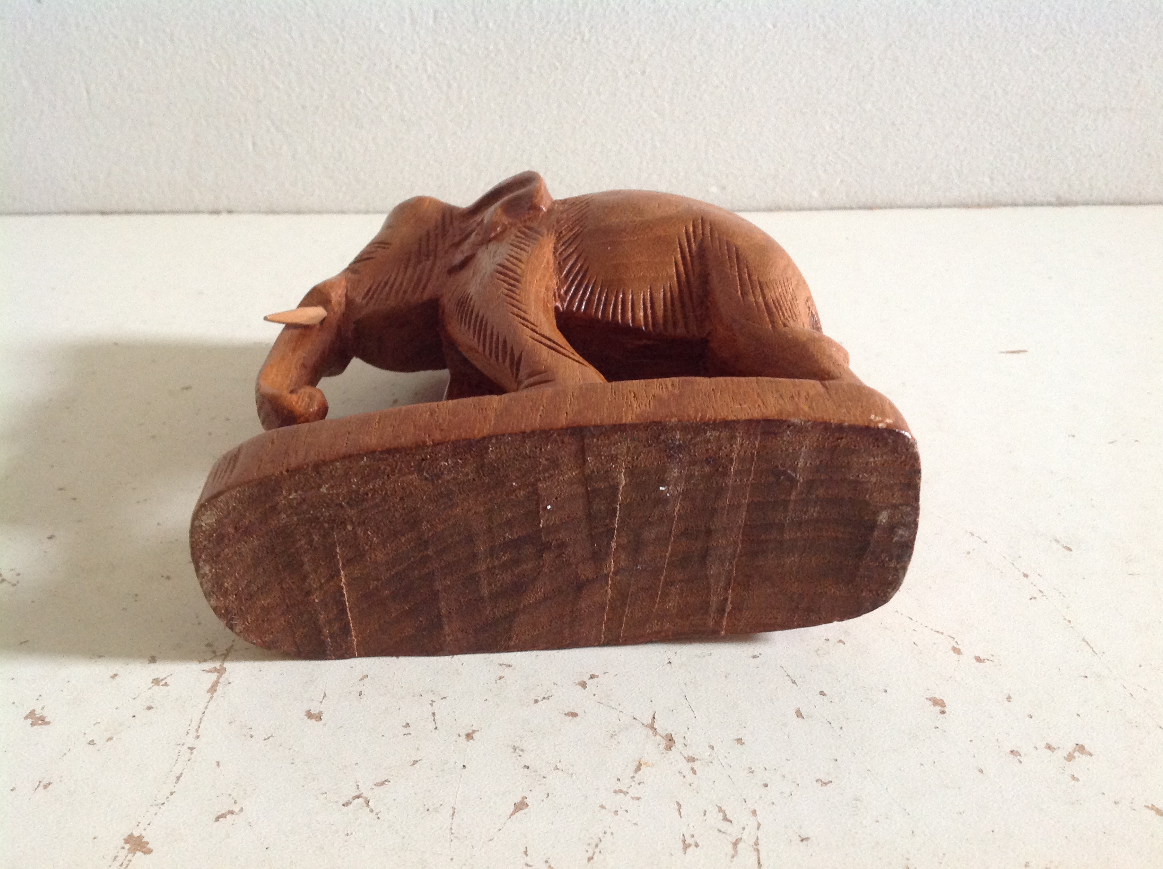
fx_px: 1174
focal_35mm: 35
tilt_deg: -28.9
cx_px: 582
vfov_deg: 40.6
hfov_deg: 52.7
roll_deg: -0.2
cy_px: 434
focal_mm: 4.28
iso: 250
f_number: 2.4
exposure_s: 1/15
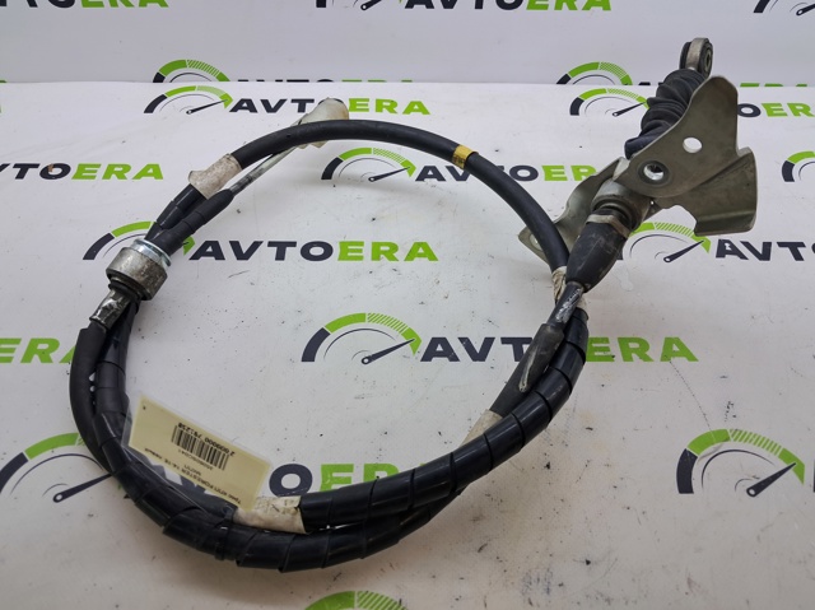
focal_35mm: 27
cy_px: 305
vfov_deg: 51.3
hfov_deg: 65.4
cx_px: 408
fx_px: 635
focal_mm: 4
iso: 50
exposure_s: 1/50
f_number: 1.8
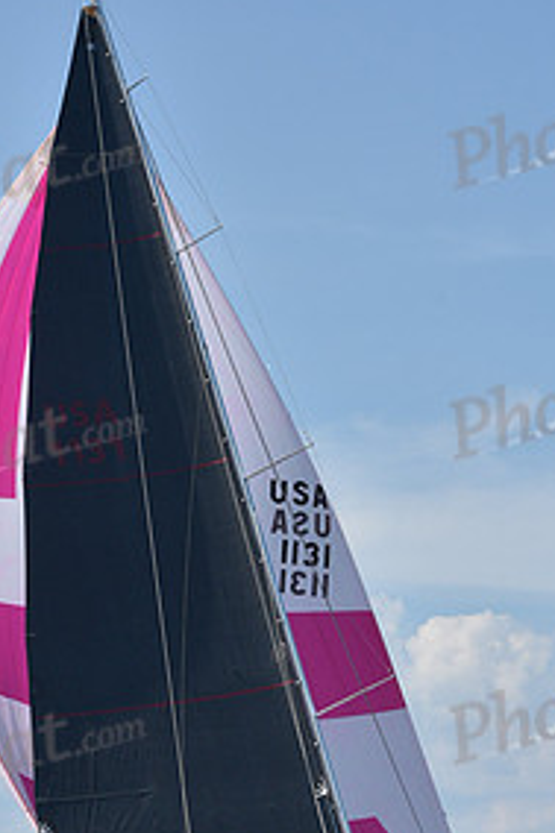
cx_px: 298
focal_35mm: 143
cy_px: 578
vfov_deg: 14.3
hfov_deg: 9.6
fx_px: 3311
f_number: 8
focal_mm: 70
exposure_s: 1/1600
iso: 320
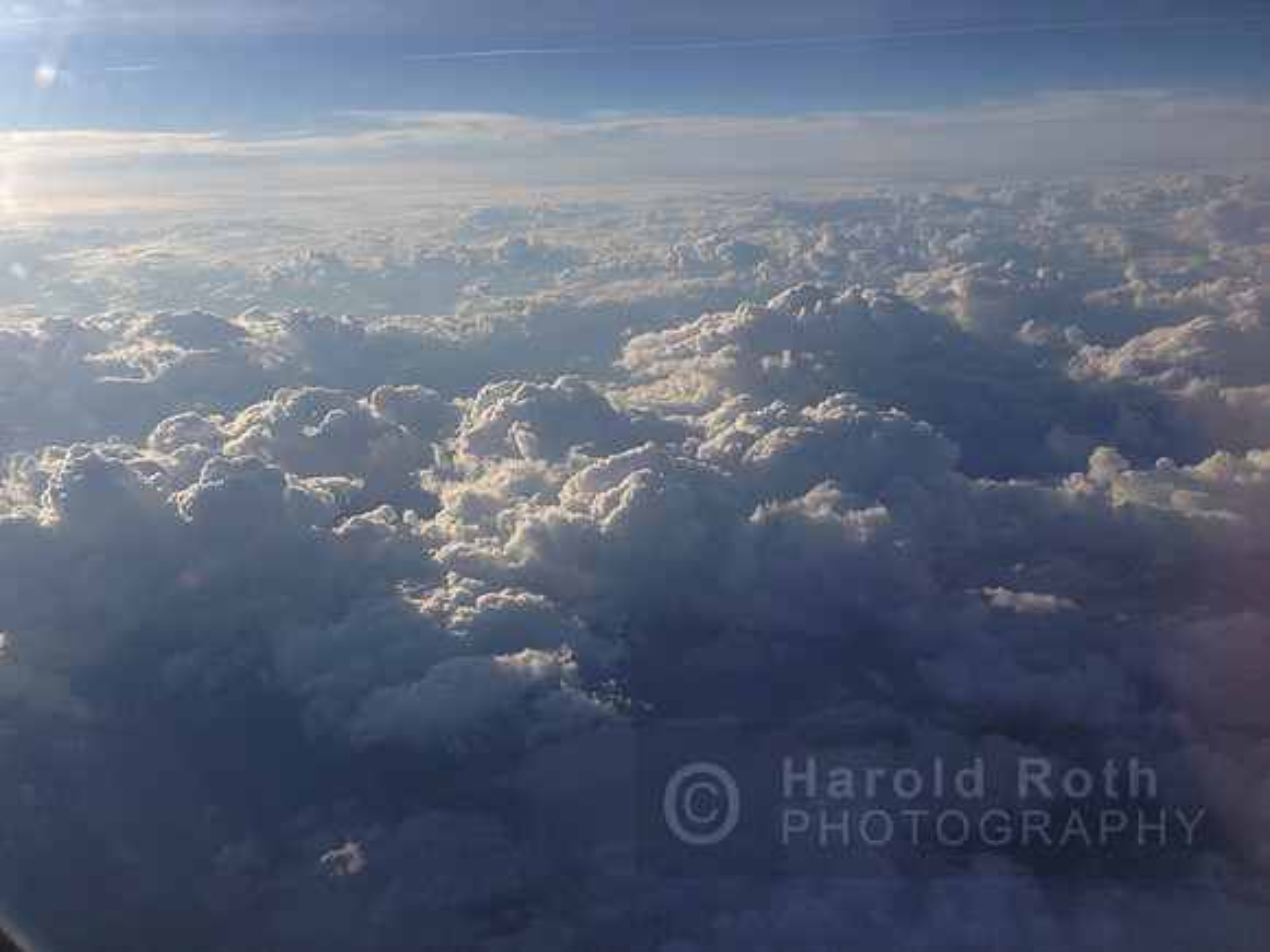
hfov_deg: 55.4
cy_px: 476
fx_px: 1211
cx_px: 635
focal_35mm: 33
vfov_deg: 42.9
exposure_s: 1/2710
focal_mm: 4.13
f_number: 2.4
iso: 50
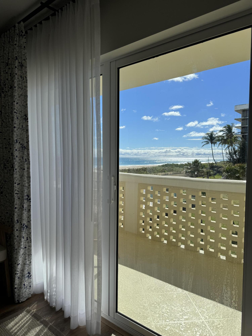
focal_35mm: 24
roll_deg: -0.8
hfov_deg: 56.8
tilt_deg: -2.5
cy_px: 168
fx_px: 233
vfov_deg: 71.6
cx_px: 126
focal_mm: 6.86
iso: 80
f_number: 1.78
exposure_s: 1/3247
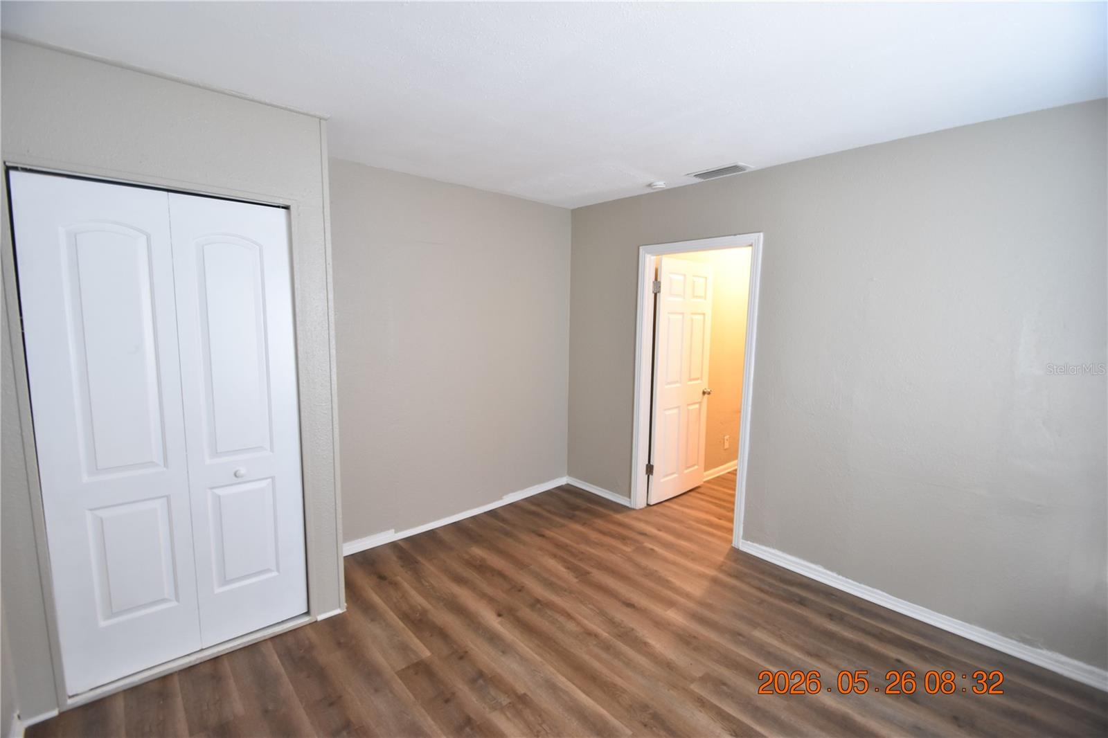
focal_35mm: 15
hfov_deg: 100.4
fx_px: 462
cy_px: 369
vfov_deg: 77.3
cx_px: 554
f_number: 3.5
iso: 800
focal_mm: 10
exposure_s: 1/15
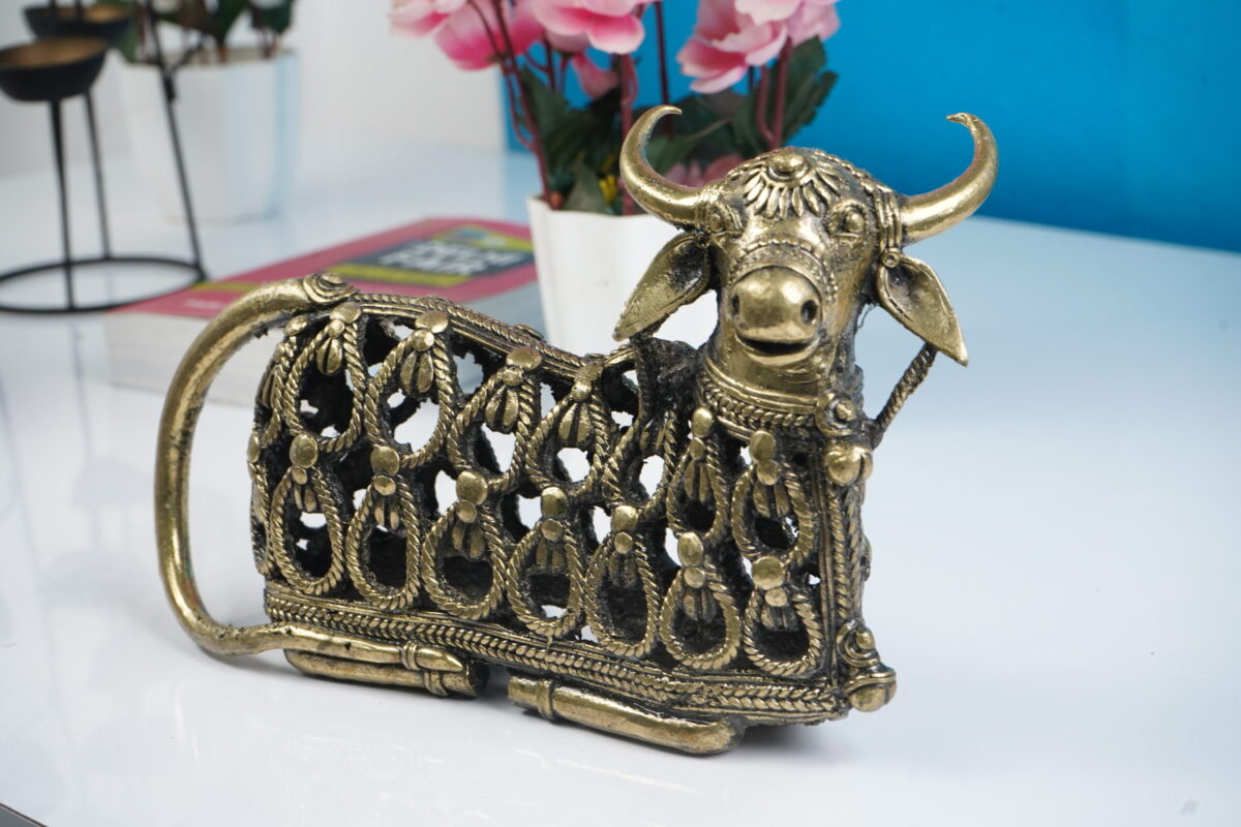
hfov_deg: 28.8
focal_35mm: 70
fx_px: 2413
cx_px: 620
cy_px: 414
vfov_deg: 19.5
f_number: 10
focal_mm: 70
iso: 1000
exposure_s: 1/125
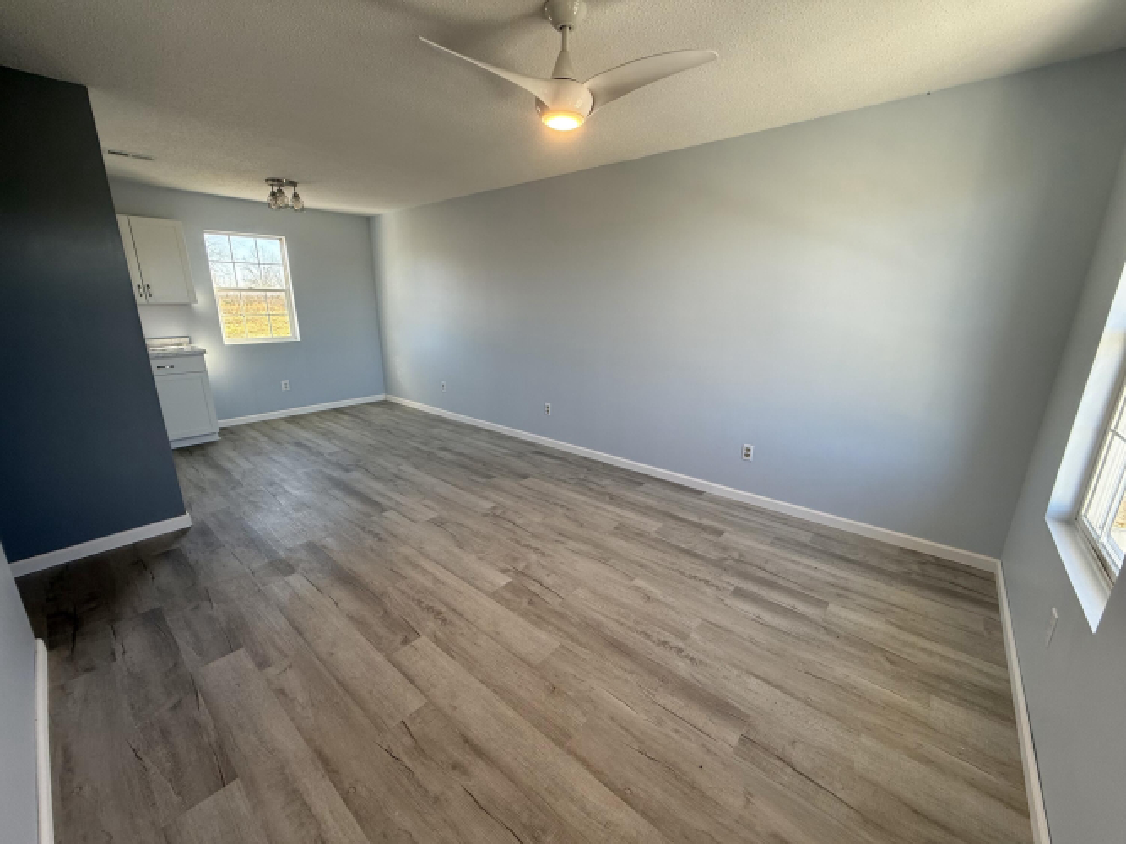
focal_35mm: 14
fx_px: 455
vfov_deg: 85.7
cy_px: 422
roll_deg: +0.6
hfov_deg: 102.1
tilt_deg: -15.0
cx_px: 563
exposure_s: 1/120
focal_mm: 2.22
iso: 80
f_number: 2.2
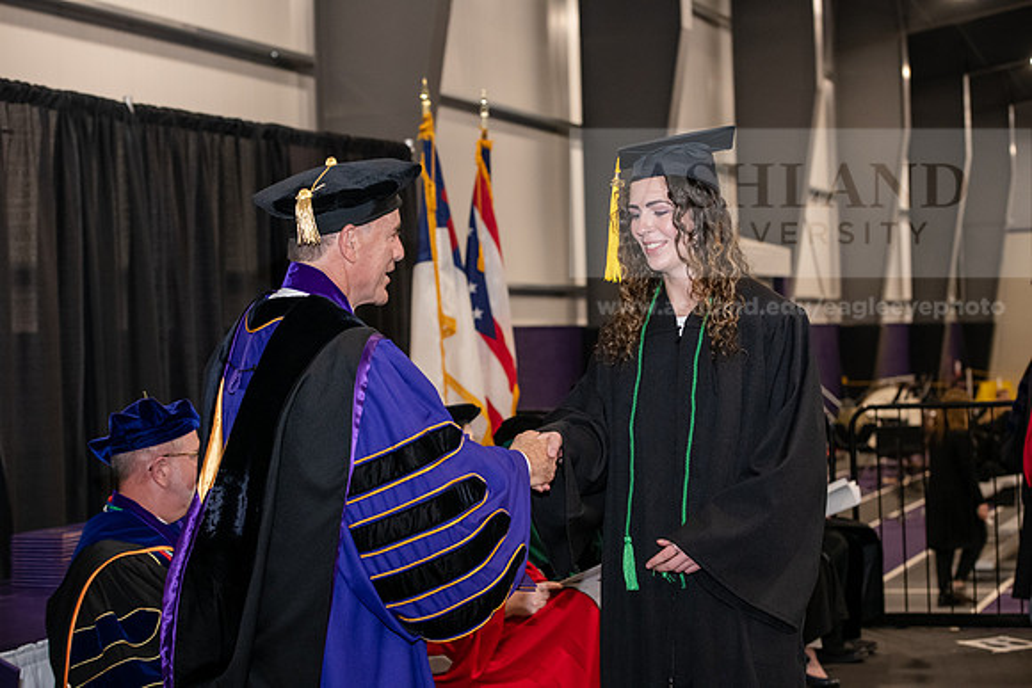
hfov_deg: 28.8
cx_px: 516
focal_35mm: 70
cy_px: 344
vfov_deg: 19.5
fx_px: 2007
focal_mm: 70
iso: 2500
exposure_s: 1/200
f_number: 5
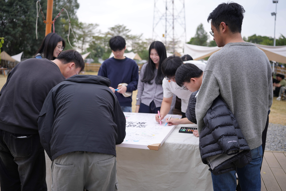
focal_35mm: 35
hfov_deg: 54.4
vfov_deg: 37.9
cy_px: 96
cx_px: 143
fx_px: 278
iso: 100
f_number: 2.8
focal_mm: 35
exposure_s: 1/400
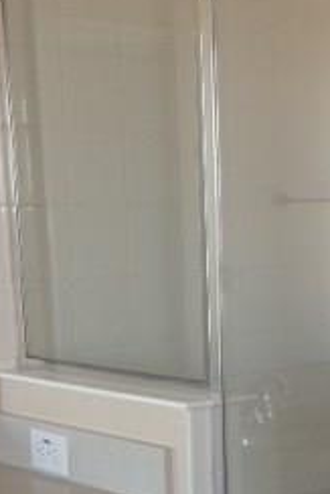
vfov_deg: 22.1
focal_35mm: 90
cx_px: 239
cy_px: 439
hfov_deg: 15.2
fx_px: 1236
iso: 80
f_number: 2.4
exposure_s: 1/20
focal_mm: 4.13
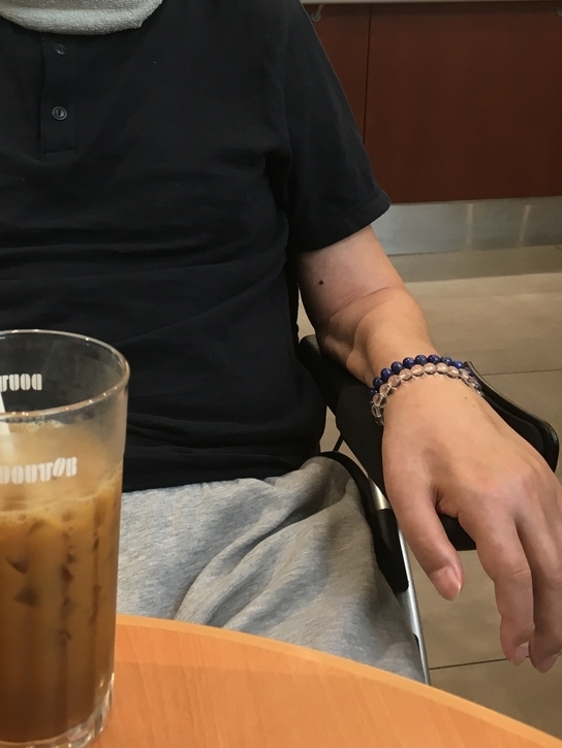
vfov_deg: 38.6
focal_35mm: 48
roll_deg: +0.0
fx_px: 1039
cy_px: 183
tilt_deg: -12.1
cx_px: 110
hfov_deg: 29.6
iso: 50
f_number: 2.2
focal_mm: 4.15
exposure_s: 1/30
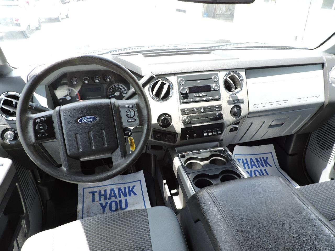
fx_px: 232
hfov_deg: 71.6
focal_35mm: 24
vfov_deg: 56.8
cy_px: 126
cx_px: 168
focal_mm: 4.3
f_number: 3
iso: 100
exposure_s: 1/80
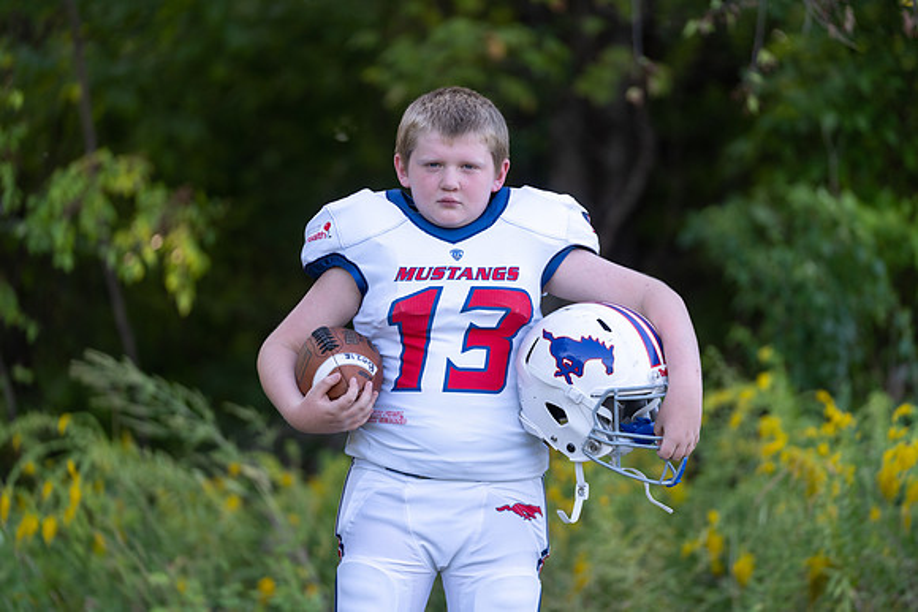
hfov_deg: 14.1
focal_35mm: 146
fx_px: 3724
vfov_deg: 9.4
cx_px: 459
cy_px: 306
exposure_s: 1/320
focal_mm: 146
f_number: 2.8
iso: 200
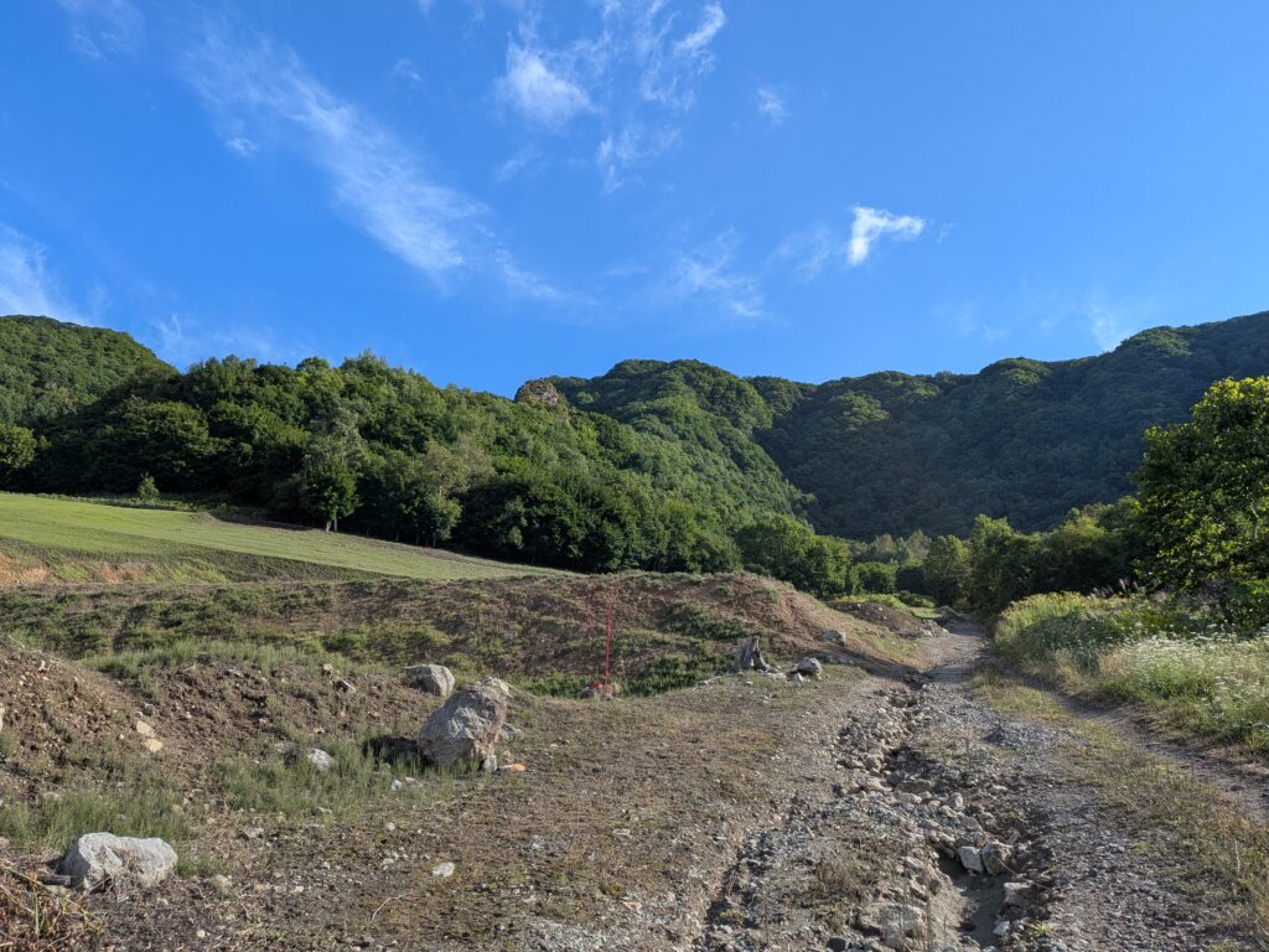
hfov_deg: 71.6
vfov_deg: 56.8
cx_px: 634
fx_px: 880
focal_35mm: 24
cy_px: 476
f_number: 1.7
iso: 29
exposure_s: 1/1048
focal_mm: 4.53
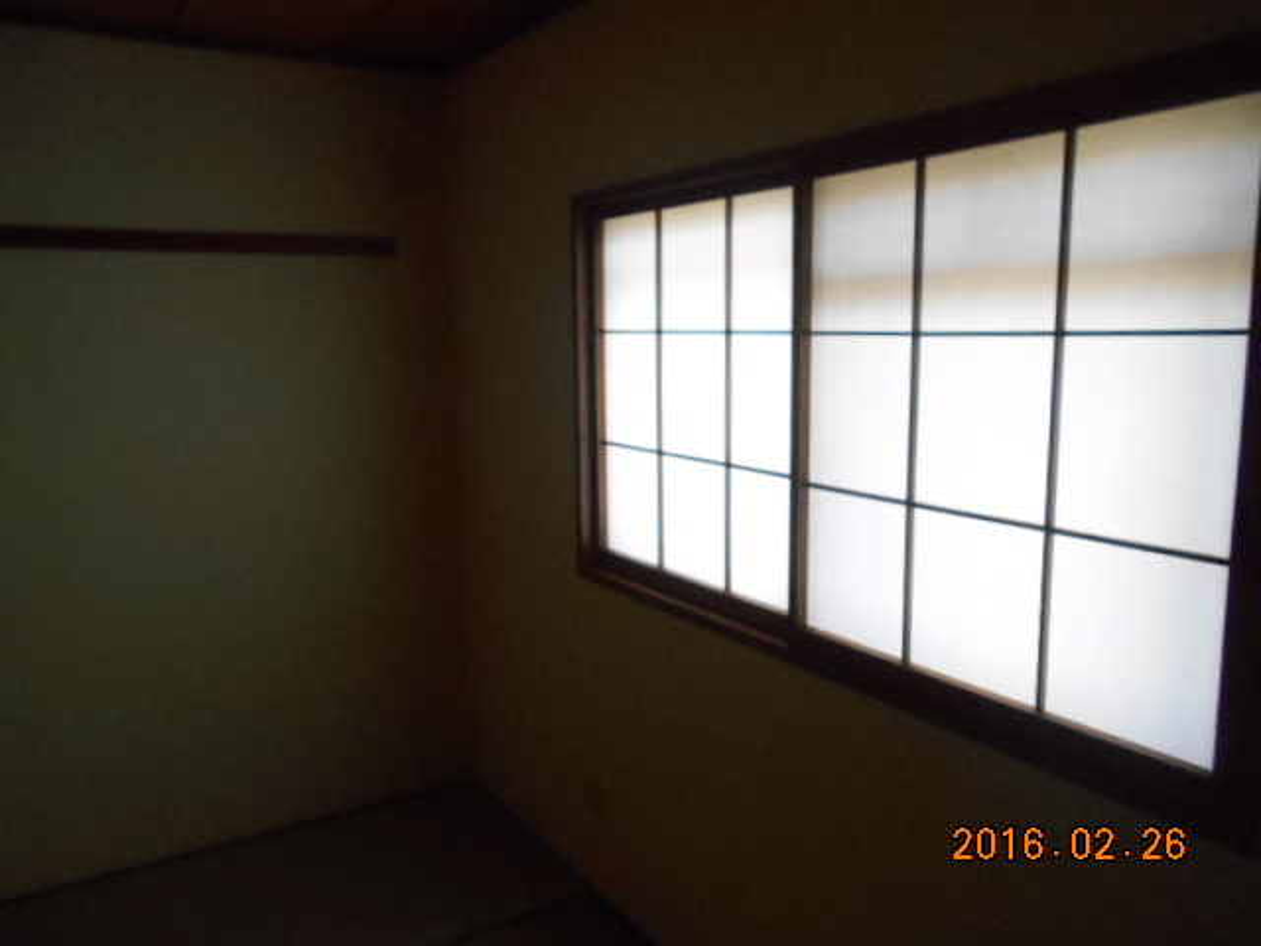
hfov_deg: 67.3
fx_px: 947
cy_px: 473
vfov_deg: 53.1
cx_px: 630
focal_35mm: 26
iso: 800
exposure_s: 1/160
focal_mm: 4.6
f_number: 3.2
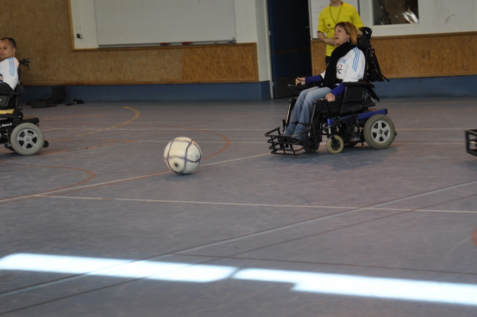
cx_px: 301
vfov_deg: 11.8
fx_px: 1535
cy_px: 185
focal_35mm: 116
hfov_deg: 17.6
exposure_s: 1/100
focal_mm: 50
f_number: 5
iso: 400
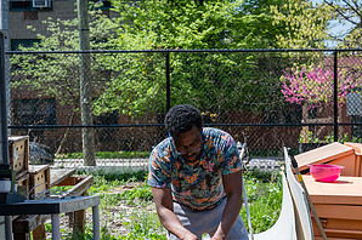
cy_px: 176
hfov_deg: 27.1
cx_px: 261
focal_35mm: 74
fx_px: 743
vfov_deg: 18.3
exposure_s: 1/640
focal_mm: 38
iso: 100
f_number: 3.5
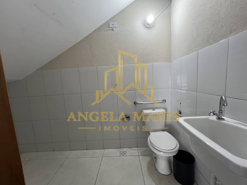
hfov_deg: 106.2
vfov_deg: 89.9
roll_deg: +2.8
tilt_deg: -6.6
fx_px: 93
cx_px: 124
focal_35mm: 13
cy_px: 92
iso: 125
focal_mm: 1.57
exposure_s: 1/60
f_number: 1.8
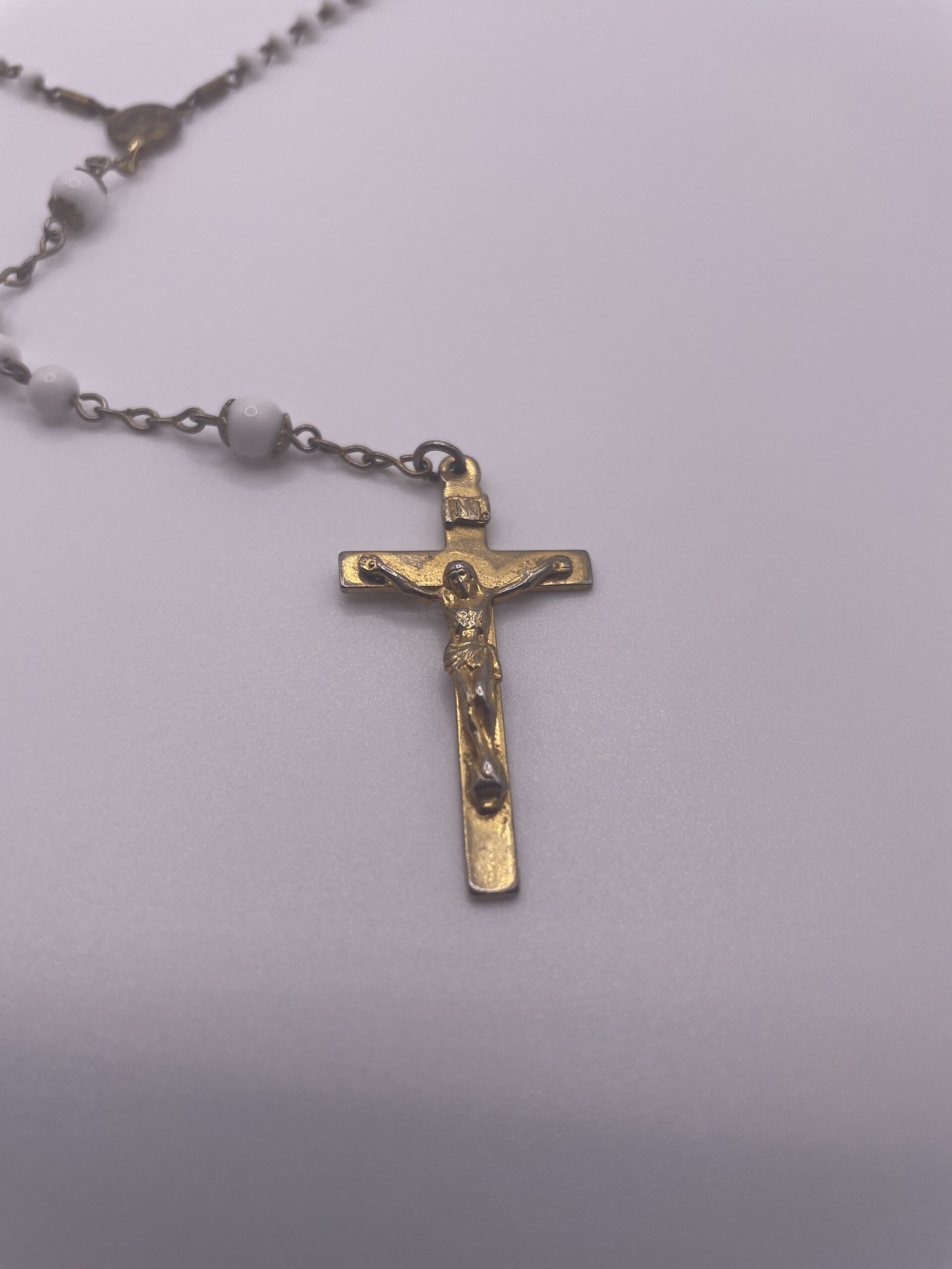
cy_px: 634
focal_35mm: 26
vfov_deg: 67.3
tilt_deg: -57.6
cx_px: 476
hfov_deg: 53.1
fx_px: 953
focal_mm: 4.2
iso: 32
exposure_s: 1/686
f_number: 1.6
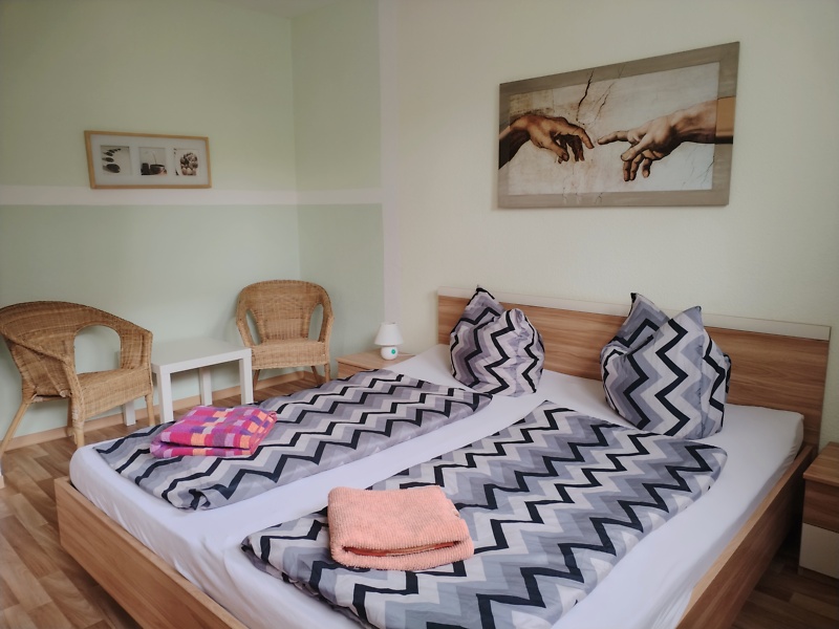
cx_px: 420
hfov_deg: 67.3
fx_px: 630
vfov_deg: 53.1
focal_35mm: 26
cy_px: 314
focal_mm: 4.75
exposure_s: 1/137
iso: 100
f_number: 1.8
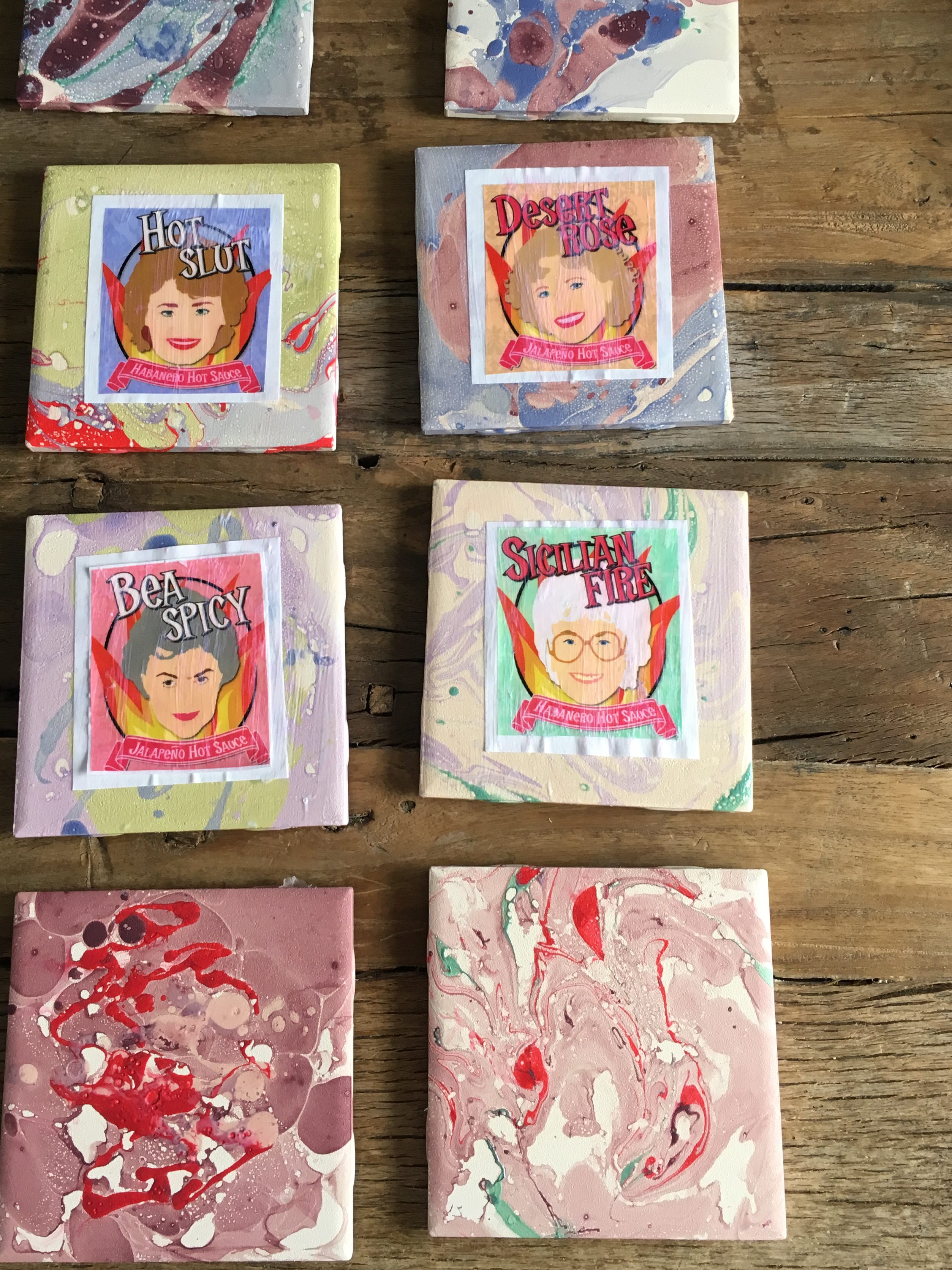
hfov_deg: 40.6
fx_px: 1283
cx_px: 420
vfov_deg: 52.5
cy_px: 549
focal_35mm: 35
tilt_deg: -75.6
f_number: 2.2
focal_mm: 4.15
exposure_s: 1/30
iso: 64
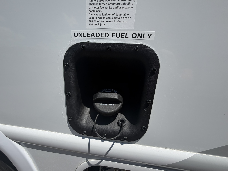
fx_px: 99
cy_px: 87
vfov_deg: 81.8
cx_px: 106
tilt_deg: -17.6
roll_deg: -2.6
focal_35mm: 15
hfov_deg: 98.0
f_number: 2.2
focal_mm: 2.22
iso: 20
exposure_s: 1/1431
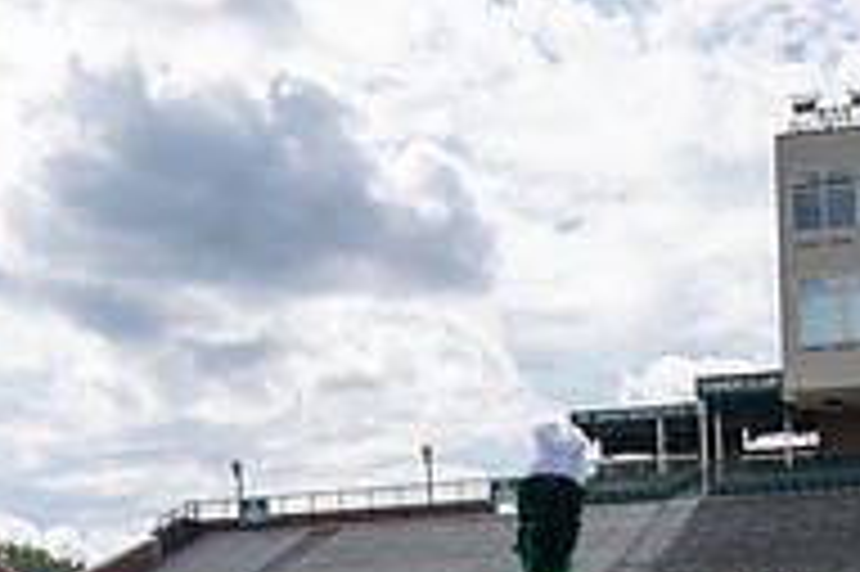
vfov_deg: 16.9
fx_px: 1742
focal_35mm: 73
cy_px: 863
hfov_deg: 27.1
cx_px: 707
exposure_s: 1/1600
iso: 200
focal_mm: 24
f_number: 5
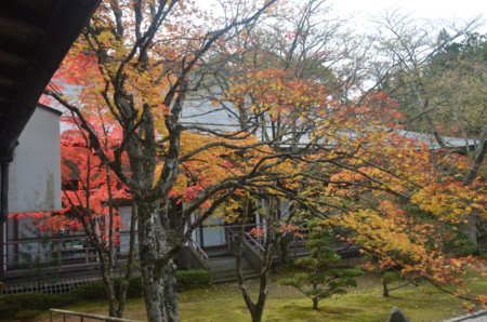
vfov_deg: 39.8
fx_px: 445
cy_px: 161
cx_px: 244
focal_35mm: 33
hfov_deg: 57.3
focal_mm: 22
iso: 200
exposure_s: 1/160
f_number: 6.3
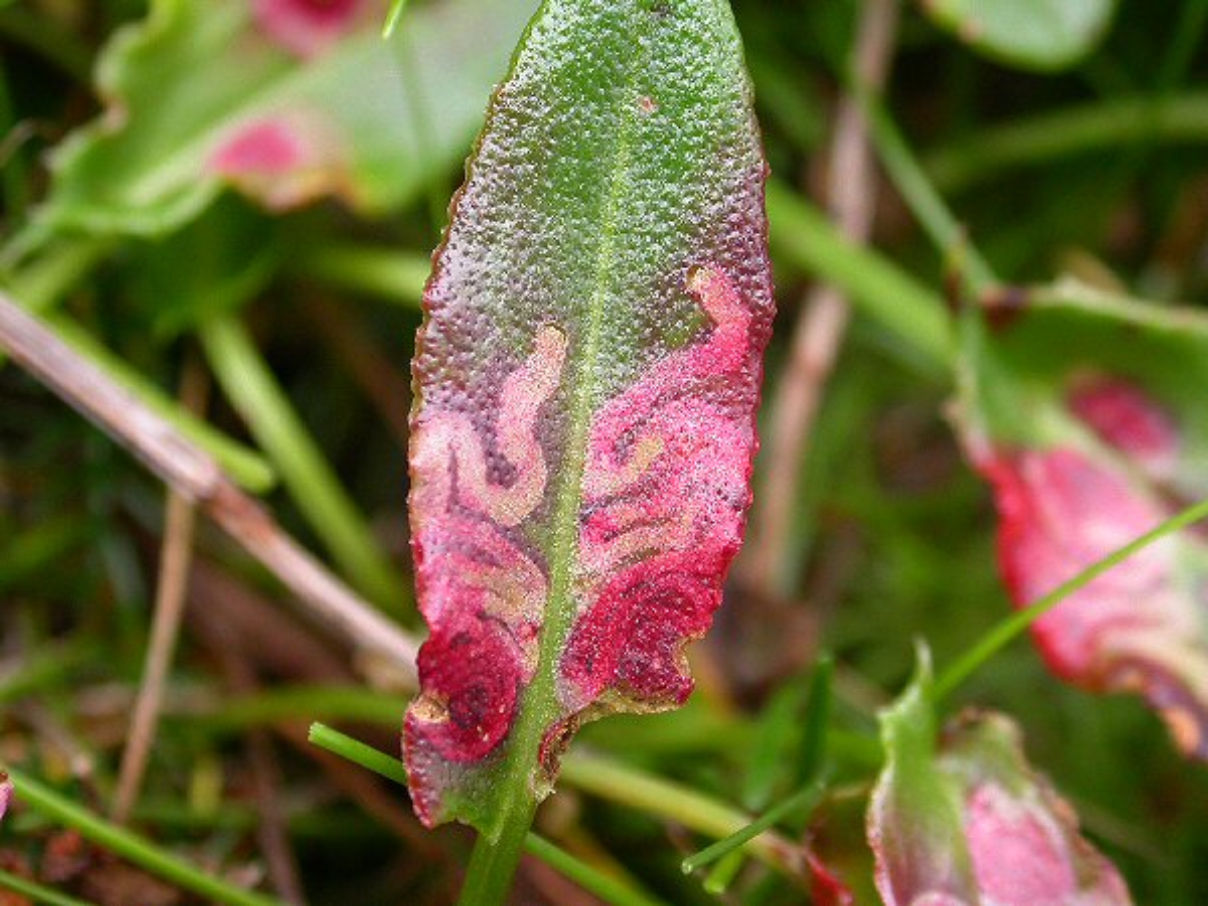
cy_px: 453
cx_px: 604
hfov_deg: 25.0
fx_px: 2722
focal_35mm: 78
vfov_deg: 18.9
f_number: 3.5
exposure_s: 1/37.3
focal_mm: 16.2
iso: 100
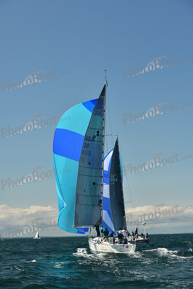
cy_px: 144
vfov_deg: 28.8
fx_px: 563
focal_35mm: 70
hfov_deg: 19.5
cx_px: 96
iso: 320
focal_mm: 70
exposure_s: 1/640
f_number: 7.1
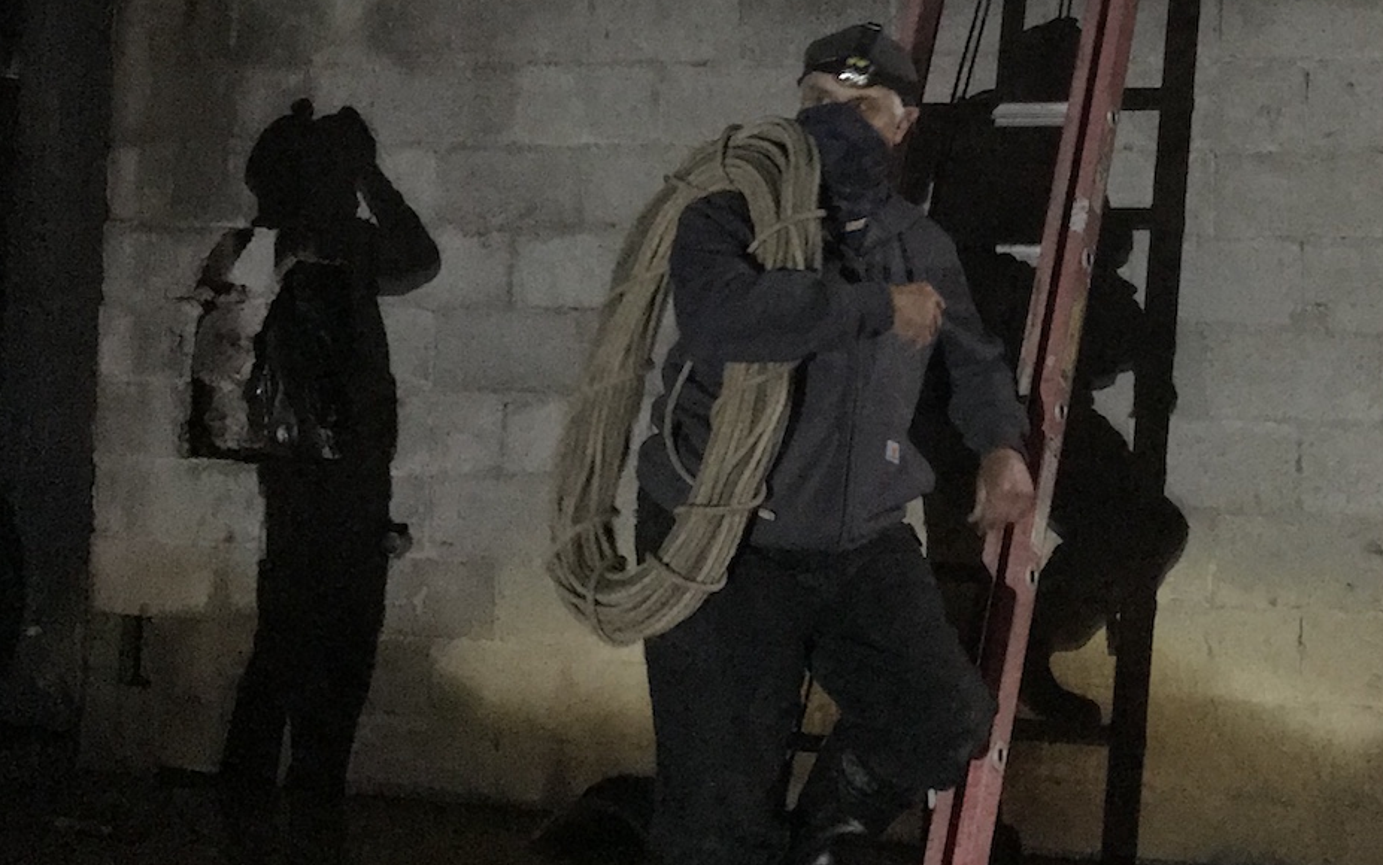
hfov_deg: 31.2
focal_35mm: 64
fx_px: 2413
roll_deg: -0.7
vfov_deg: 20.0
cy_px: 124
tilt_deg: +5.7
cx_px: 1089
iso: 640
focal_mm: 3.99
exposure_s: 1/4
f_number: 1.8
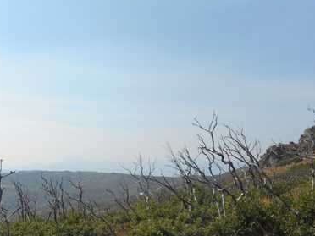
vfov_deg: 32.8
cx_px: 69
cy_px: 182
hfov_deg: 42.2
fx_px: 391
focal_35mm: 43
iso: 80
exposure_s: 1/1000
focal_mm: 4.5
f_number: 3.7
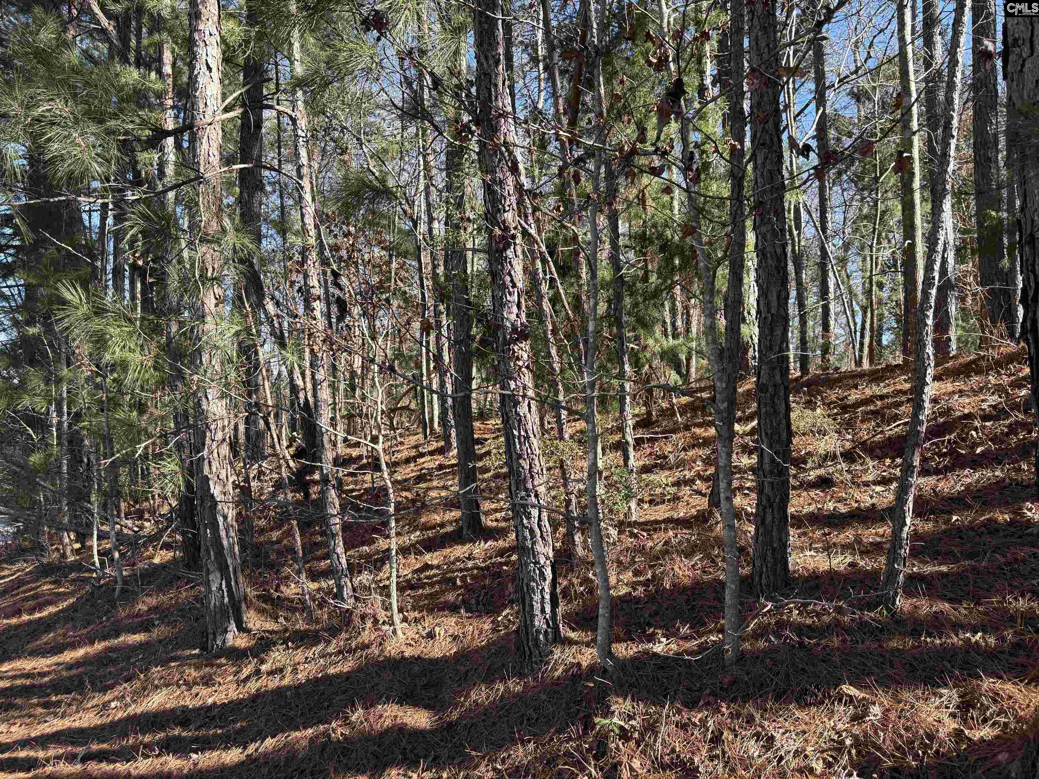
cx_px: 520
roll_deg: -1.5
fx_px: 780
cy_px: 390
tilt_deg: +2.8
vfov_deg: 53.1
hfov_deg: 67.3
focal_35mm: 26
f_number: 1.6
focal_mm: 5.96
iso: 50
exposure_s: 1/478
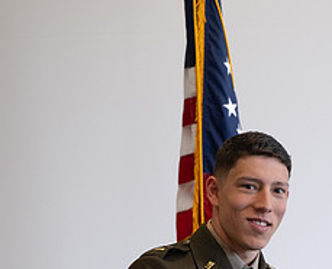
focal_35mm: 320
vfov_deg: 4.9
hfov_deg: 6.0
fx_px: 3156
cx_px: 486
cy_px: 298
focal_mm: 110
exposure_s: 1/200
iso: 500
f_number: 2.8
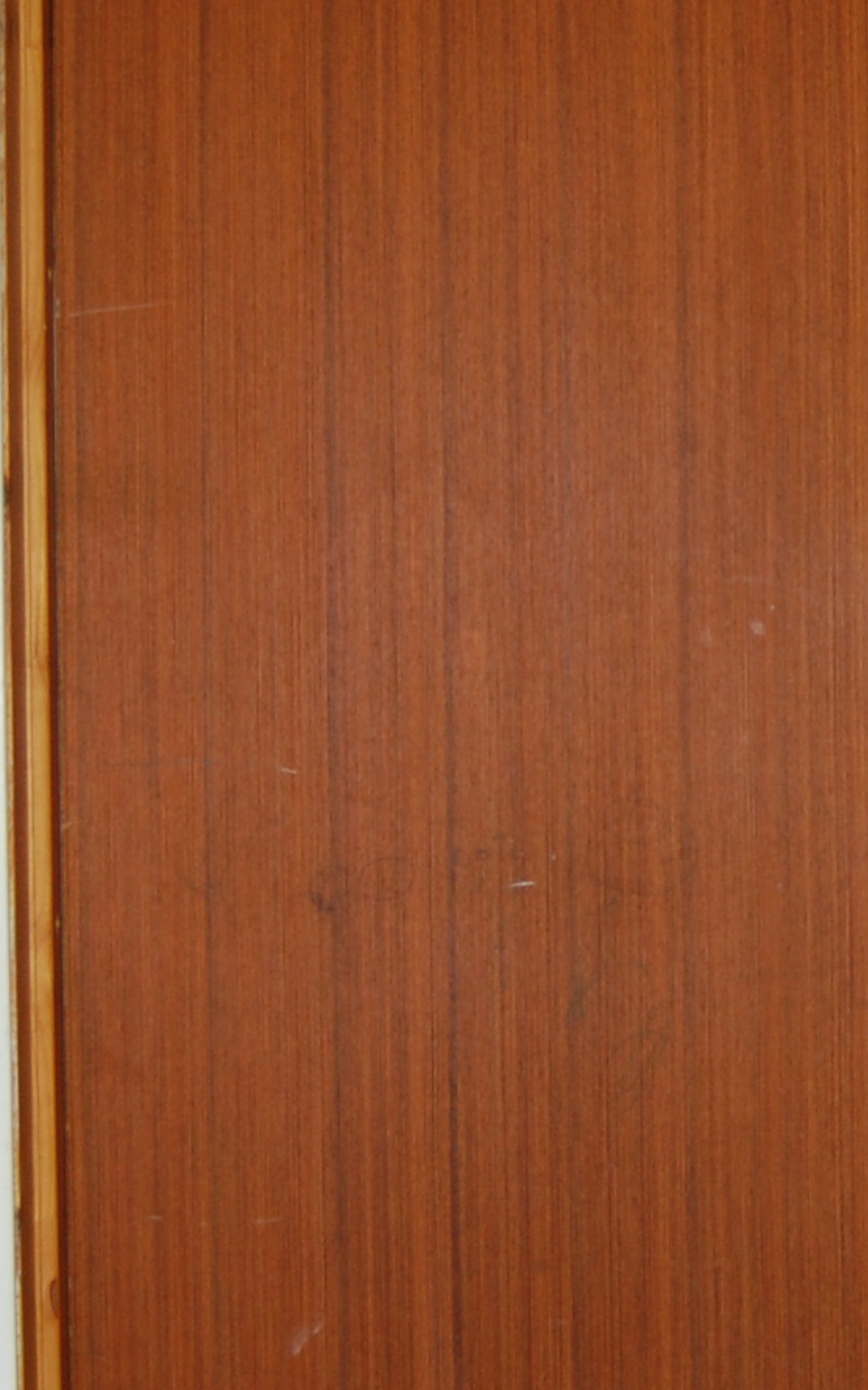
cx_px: 1057
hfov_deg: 13.4
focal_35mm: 95
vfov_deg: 21.9
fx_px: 3596
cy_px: 673
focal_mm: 22
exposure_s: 1/60
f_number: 3.8
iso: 400
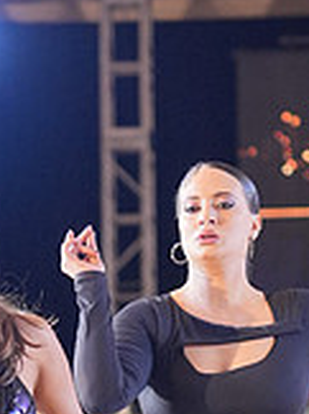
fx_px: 3461
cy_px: 572
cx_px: 45
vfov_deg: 6.8
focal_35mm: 290
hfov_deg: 5.1
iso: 2000
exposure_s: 1/500
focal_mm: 56
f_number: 2
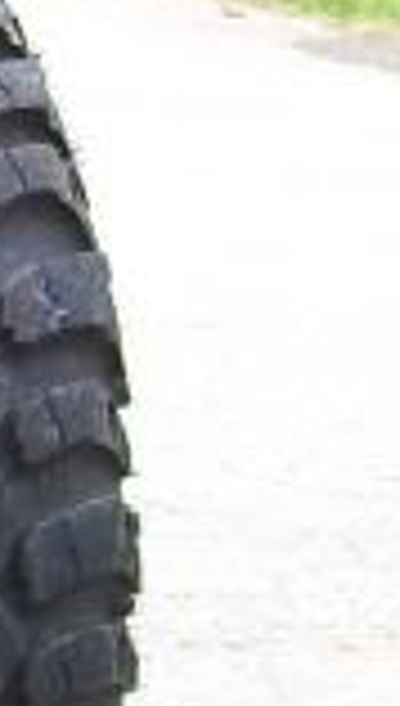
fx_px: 4780
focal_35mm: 255
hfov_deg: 4.3
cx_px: -1398
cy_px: 90
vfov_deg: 8.4
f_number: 2.7
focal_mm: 6
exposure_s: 1/92.6
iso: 80
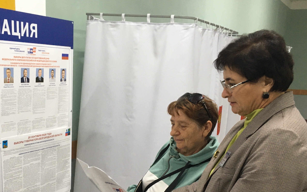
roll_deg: -1.0
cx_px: 114
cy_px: 178
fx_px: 410
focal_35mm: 49
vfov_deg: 25.4
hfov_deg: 40.7
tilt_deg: -15.1
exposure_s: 1/33
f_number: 2.2
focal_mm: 4.15
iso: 125
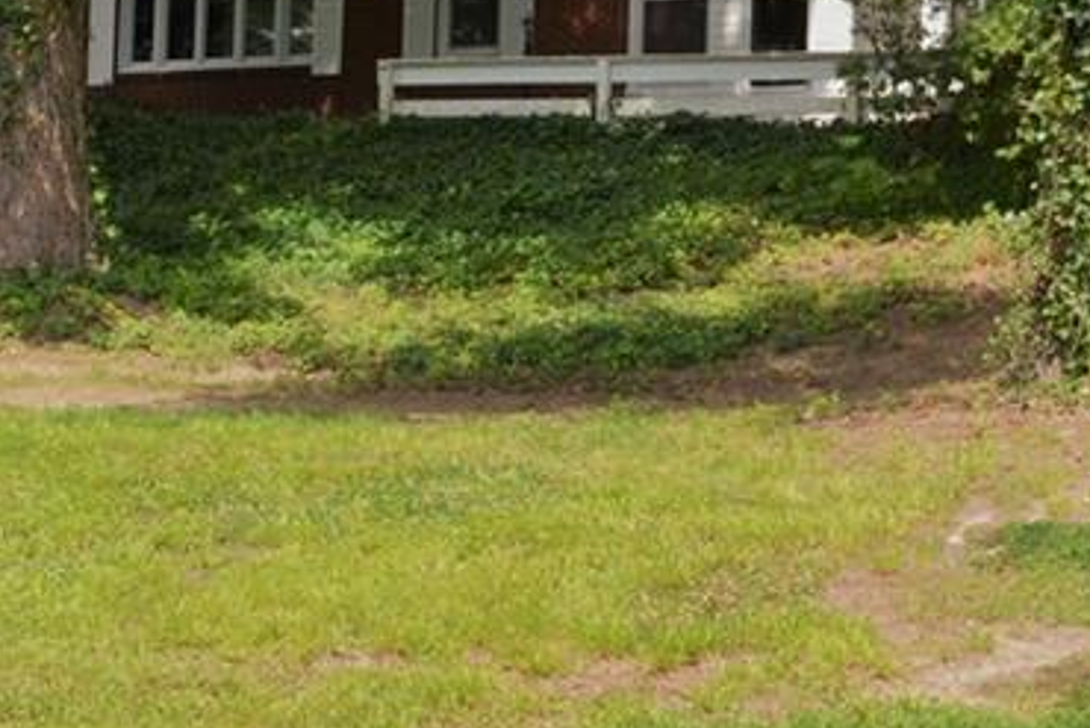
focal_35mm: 83
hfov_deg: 24.0
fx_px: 2514
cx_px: 186
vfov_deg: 16.5
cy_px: 301
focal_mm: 20
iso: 100
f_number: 6.3
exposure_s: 1/160
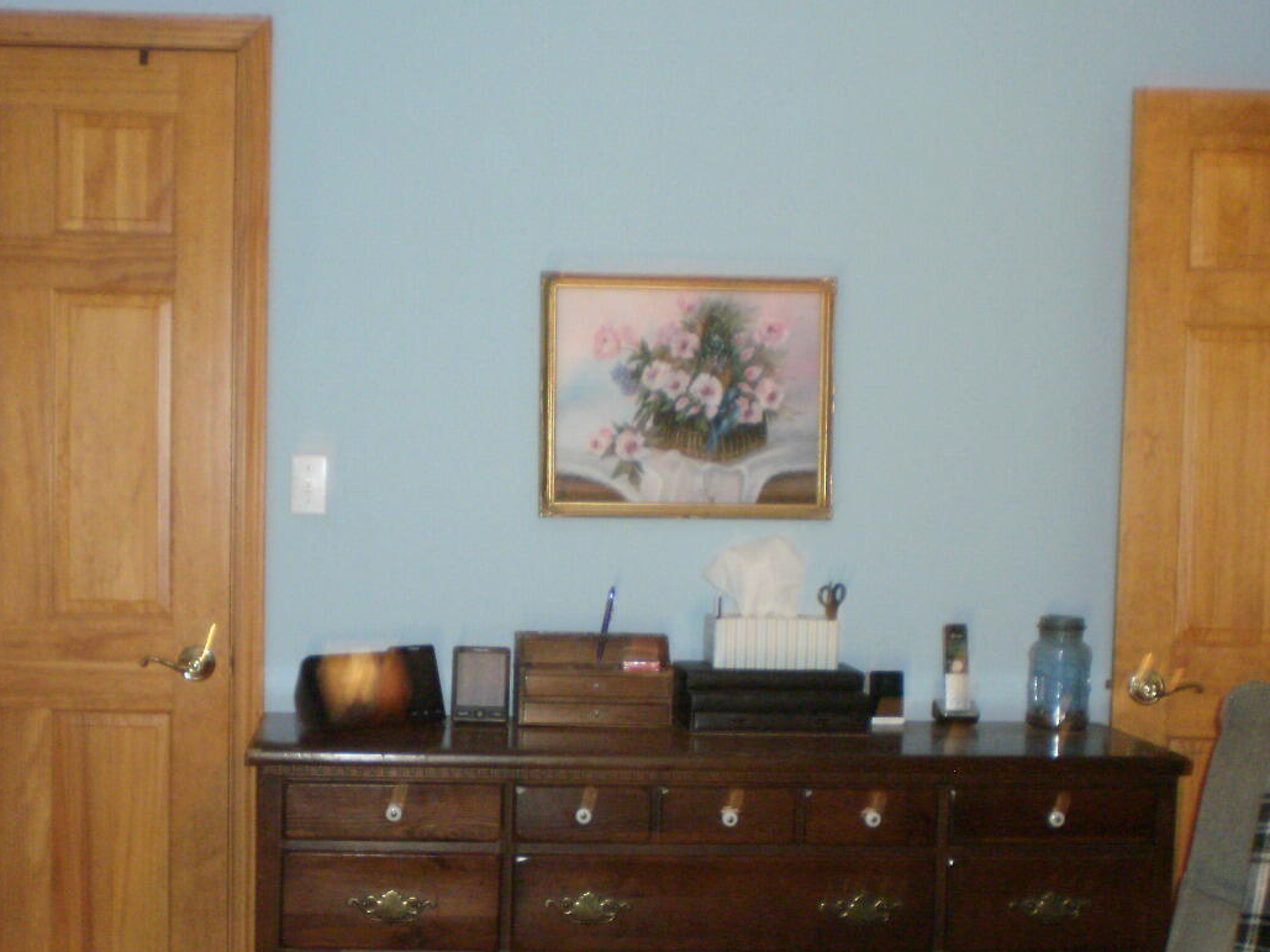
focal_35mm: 56
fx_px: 2054
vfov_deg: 25.9
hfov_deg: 34.4
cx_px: 599
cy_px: 670
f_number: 3.1
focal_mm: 6.3
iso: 200
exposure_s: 1/30
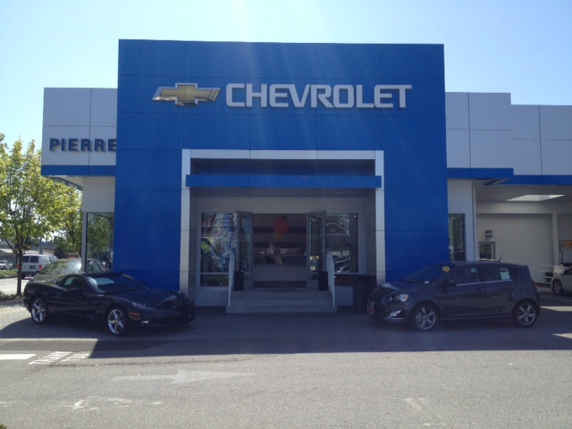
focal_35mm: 35
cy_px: 214
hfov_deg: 52.6
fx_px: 578
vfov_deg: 40.7
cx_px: 286
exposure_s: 1/1227
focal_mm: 4.28
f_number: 2.4
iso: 50
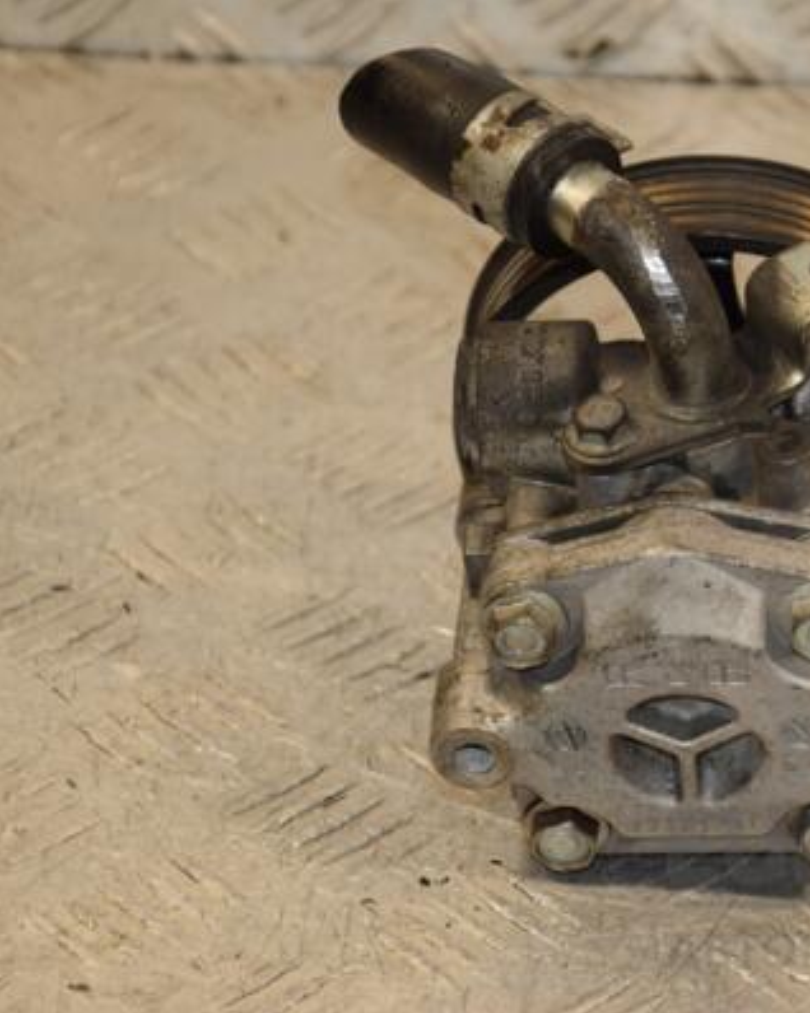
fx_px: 5728
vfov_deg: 10.1
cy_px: 506
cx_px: 619
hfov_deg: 8.1
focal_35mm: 191
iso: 800
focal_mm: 90
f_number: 5.6
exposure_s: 1/125
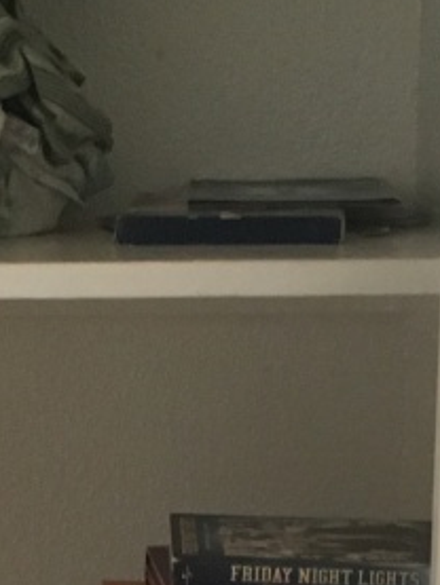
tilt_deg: -13.1
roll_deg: +1.0
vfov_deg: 13.3
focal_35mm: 143
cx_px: -4
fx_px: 2422
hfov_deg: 10.3
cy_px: 749
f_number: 2.2
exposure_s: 1/30
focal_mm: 4.15
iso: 125
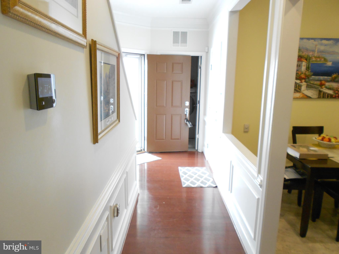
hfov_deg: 67.3
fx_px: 255
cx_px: 170
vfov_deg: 53.1
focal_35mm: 26
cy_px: 127
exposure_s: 1/30
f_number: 3.2
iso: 250
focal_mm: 4.6
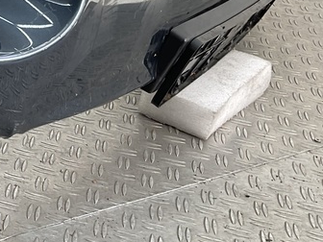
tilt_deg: -21.1
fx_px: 812
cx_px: -130
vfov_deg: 16.3
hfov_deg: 20.1
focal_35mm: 87
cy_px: -41
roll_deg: -5.6
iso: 25
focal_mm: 3
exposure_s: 1/120
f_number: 1.8
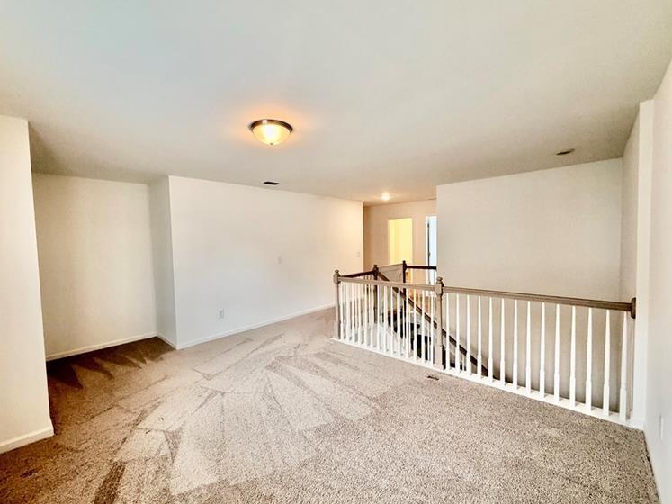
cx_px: 317
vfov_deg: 81.7
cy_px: 254
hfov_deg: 98.1
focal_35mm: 15
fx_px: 291
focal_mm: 2.22
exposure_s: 1/120
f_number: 2.2
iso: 250
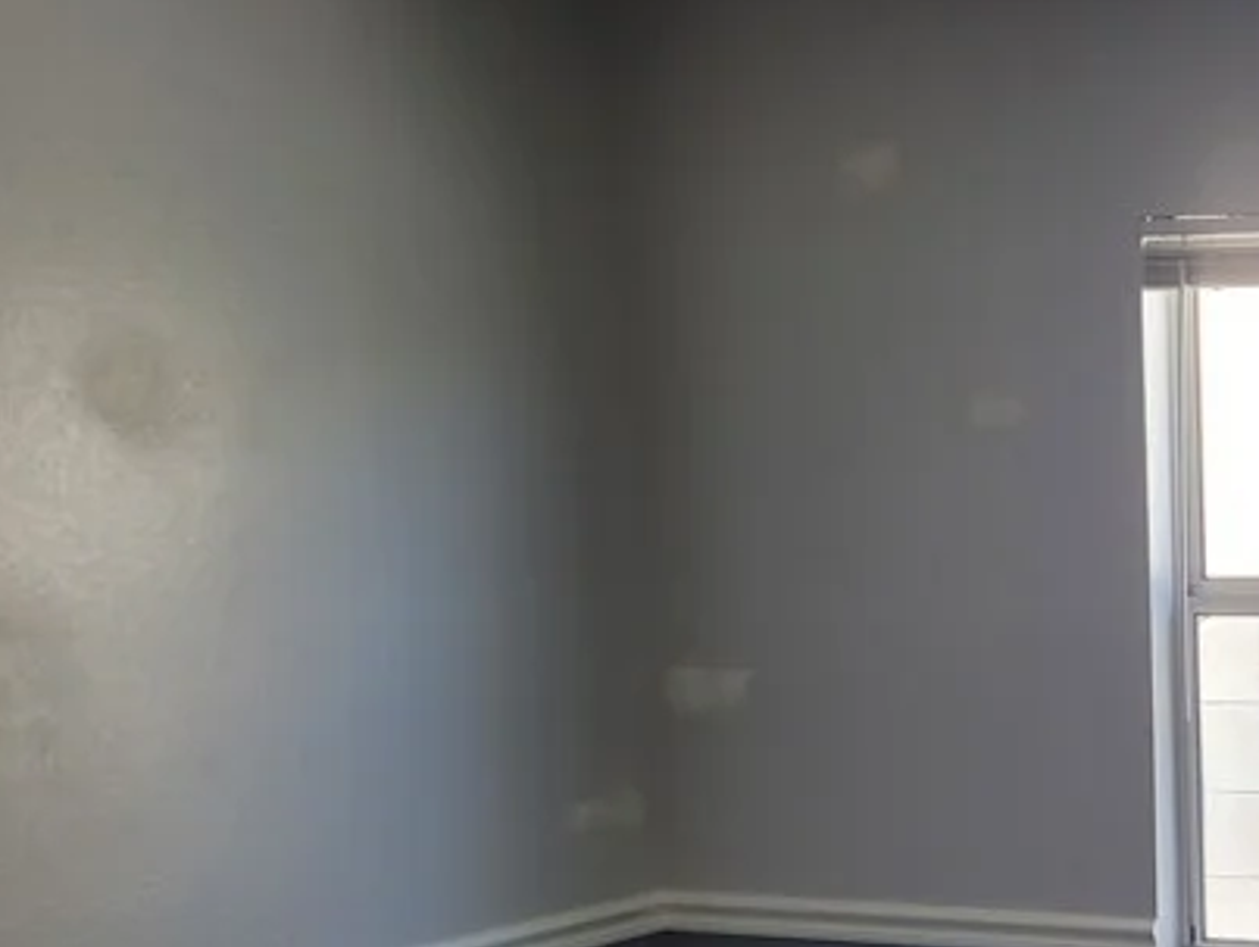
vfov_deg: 21.8
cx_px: 1543
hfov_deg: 26.0
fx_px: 2403
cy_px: 847
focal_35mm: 66
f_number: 1.8
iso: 64
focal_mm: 5.4
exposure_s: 1/120
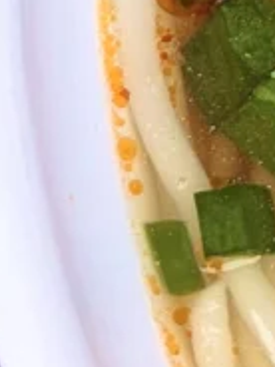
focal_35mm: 375
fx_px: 3972
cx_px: 630
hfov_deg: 3.9
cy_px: -562
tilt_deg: -61.2
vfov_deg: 5.1
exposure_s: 1/140
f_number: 1.78
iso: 50
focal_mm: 6.76
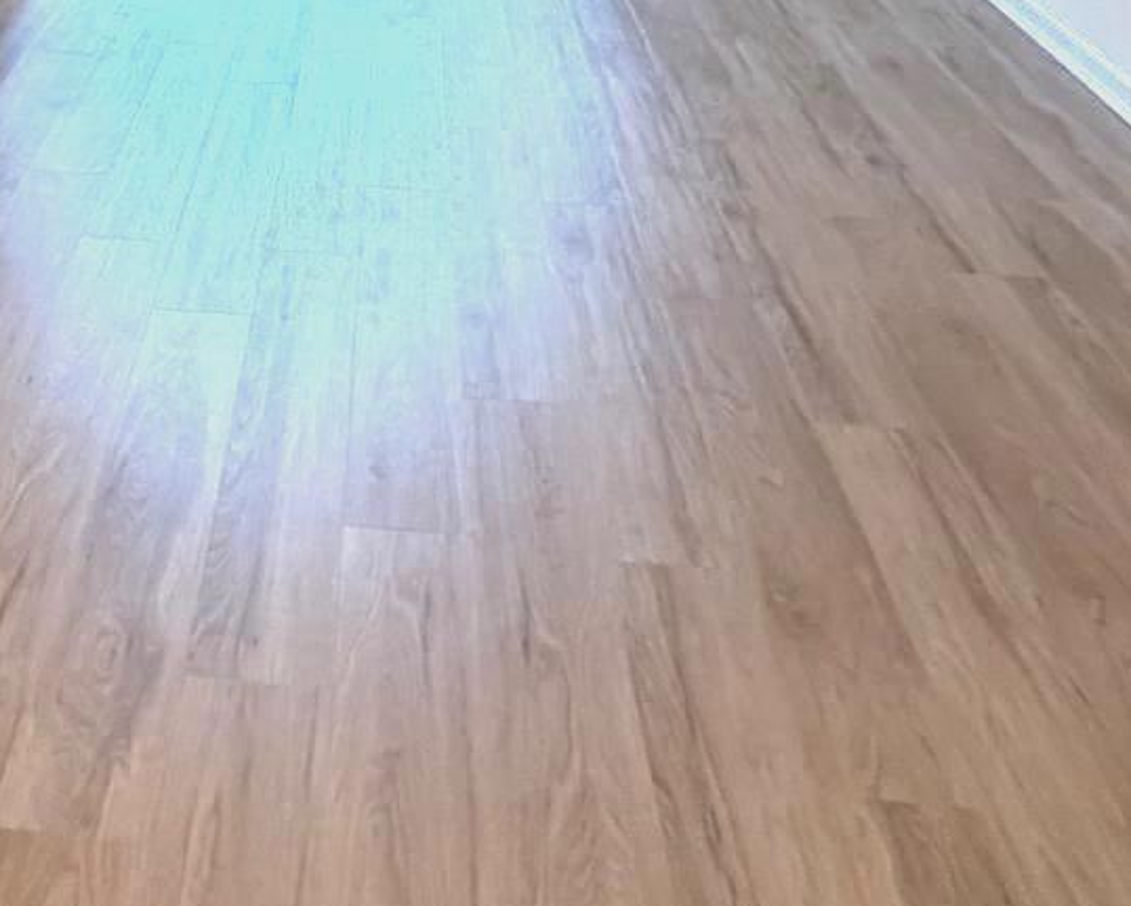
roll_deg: +0.8
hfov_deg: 34.7
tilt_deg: -2.8
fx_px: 1742
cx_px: 198
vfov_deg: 23.5
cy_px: -441
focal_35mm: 52
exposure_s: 1/60
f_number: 2.2
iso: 320
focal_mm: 2.22
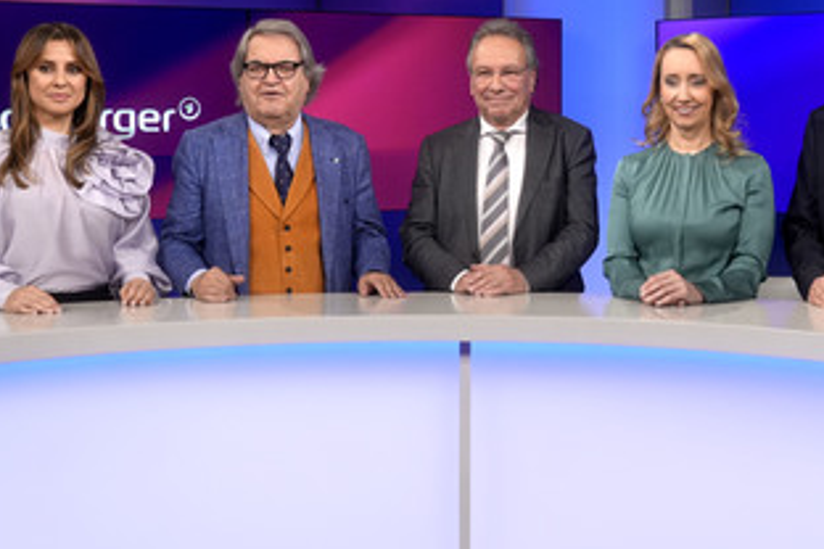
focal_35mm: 65
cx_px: 522
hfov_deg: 30.8
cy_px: 172
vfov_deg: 20.8
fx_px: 1488
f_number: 4
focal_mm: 30
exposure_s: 1/80
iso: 640
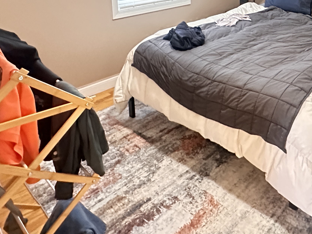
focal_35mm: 34
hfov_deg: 48.7
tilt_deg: -9.5
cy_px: -8
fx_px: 306
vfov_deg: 36.8
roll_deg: -1.5
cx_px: 276
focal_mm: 2.22
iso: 1600
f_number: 2.2
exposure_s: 1/30
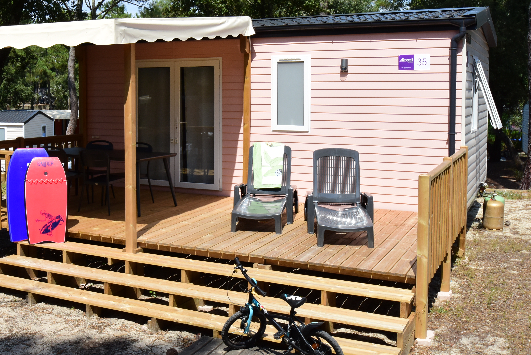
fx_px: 630
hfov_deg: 45.3
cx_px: 198
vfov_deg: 31.3
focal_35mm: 43
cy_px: 127
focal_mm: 21
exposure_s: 1/640
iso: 640
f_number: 13
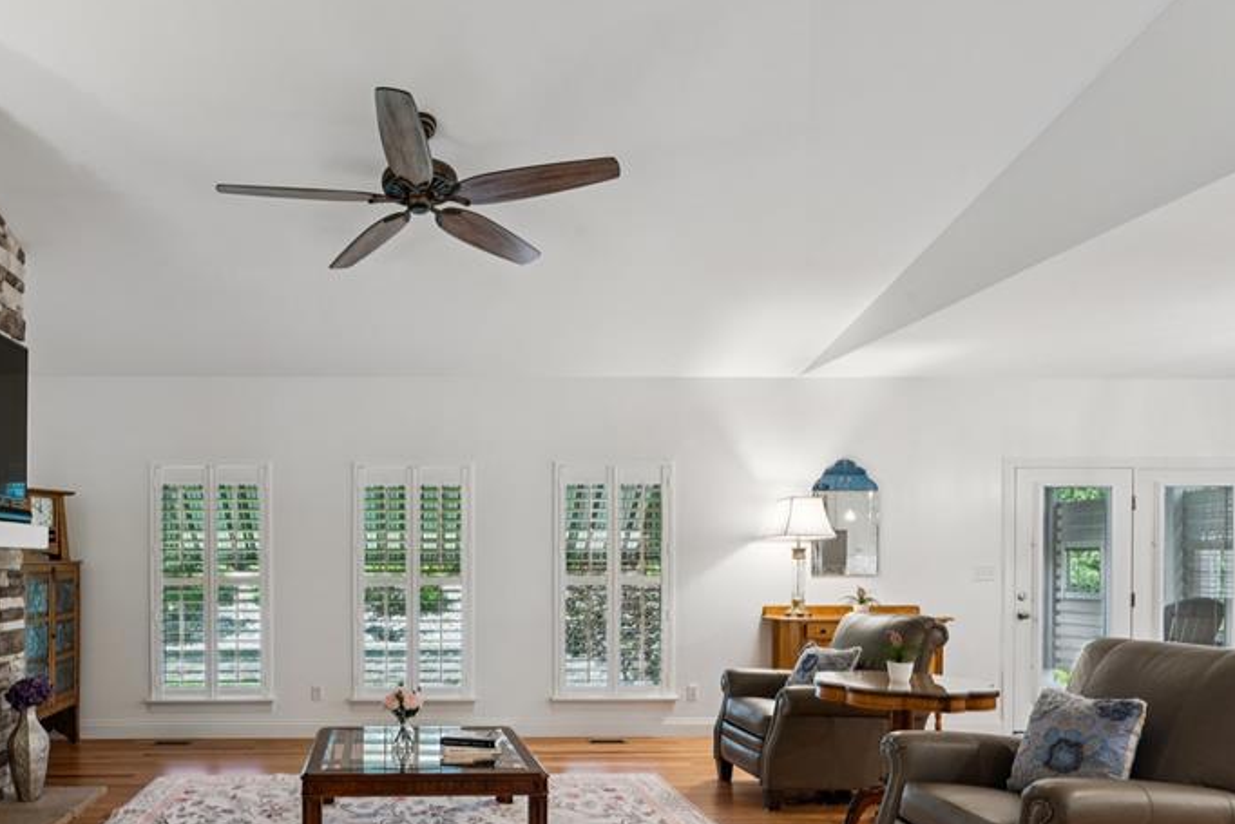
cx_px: 415
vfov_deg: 51.4
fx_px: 829
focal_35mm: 24
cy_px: 580
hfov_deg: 71.3
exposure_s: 1/2.5
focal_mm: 16.1
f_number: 13
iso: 200
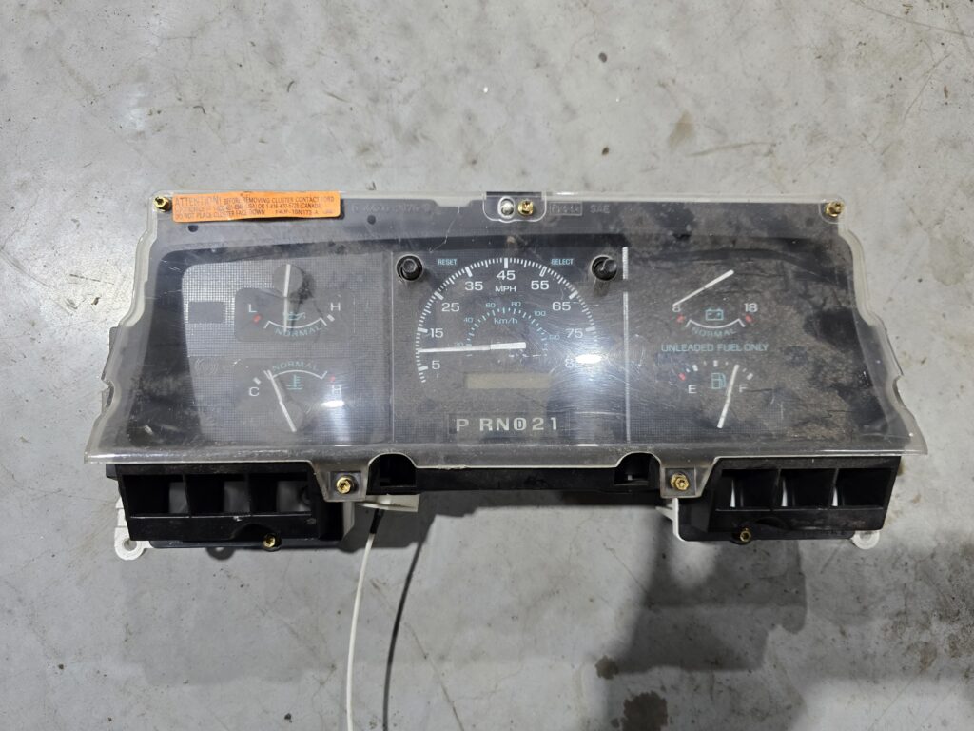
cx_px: 487
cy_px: 366
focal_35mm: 23
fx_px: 647
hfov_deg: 73.9
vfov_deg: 58.9
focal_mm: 6.3
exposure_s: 1/100
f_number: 1.7
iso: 400
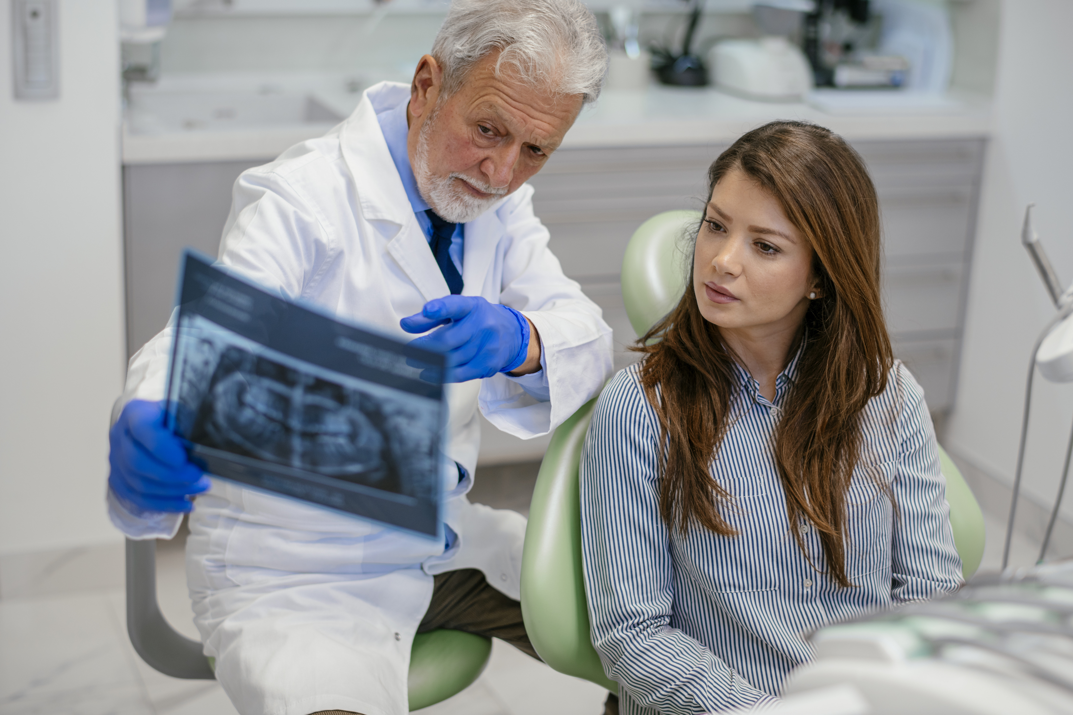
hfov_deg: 34.5
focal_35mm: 58
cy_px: 358
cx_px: 536
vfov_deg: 23.4
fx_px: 1729
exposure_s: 1/200
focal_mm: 58
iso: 200
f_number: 2.2
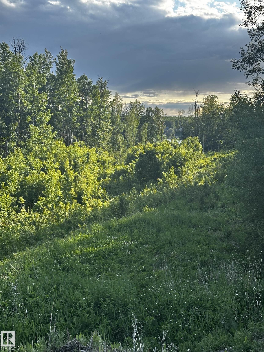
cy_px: 176
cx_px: 132
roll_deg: -2.9
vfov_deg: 39.7
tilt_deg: -3.4
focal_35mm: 48
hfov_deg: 30.3
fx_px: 488
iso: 64
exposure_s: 1/1376
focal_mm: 6.86
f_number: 1.78
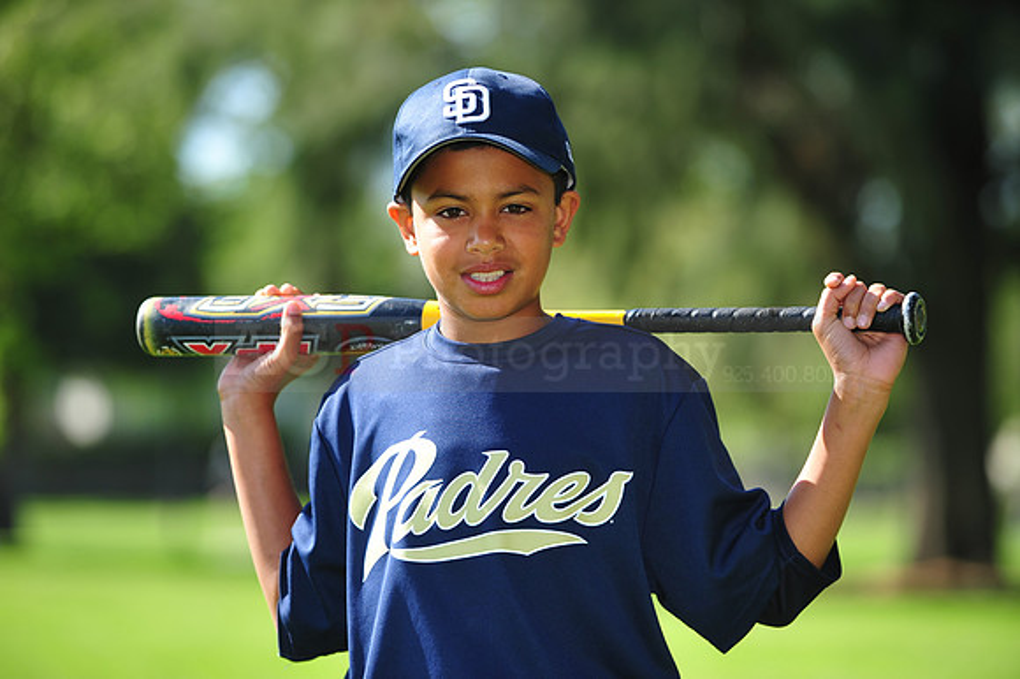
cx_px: 510
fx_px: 5663
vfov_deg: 6.9
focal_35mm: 200
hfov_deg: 10.3
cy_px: 340
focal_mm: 200
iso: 200
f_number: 4.5
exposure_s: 1/500
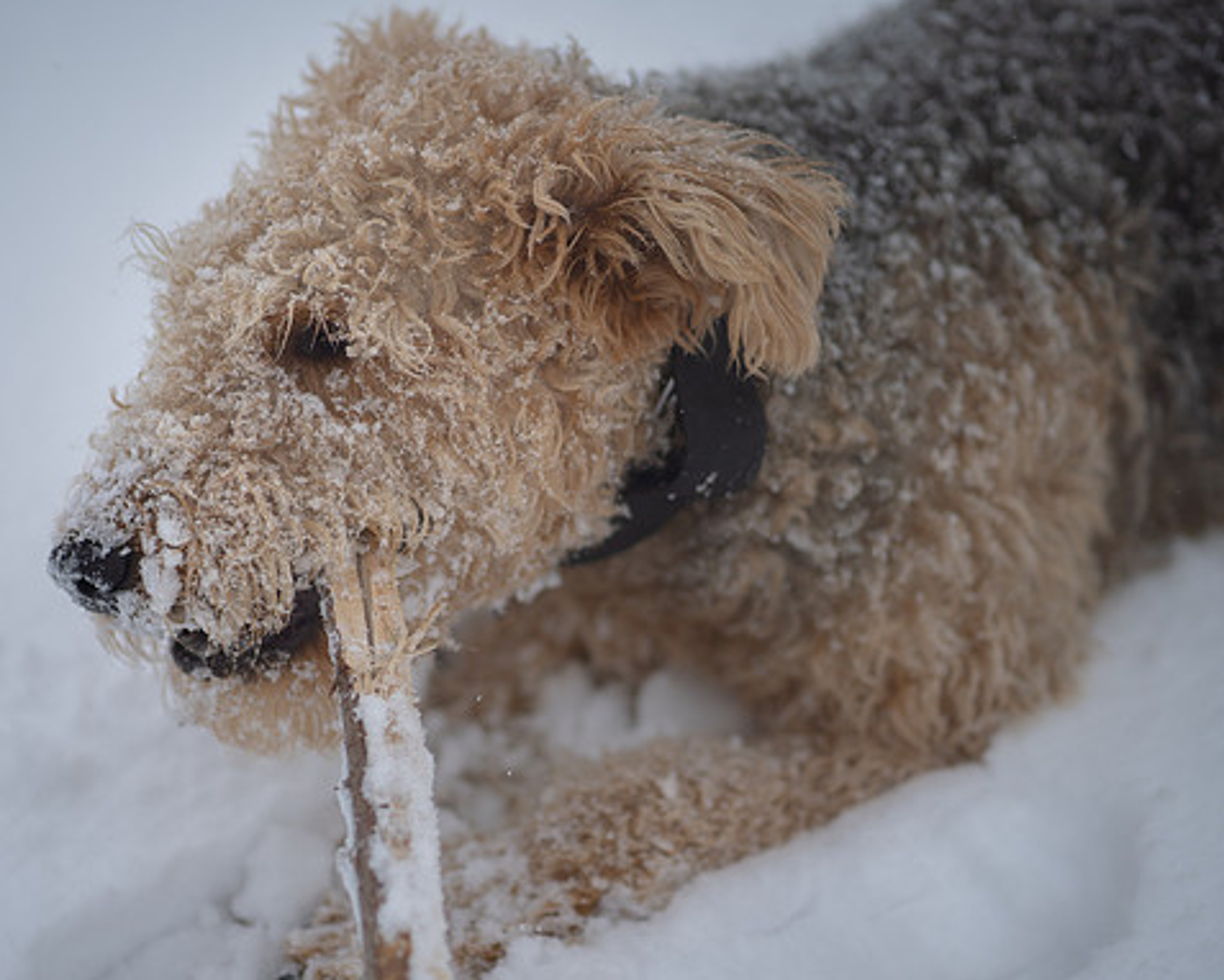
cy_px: 545
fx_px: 3878
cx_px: 514
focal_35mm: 107
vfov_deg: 14.4
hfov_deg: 17.9
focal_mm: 85
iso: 200
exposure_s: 1/1000
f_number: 2
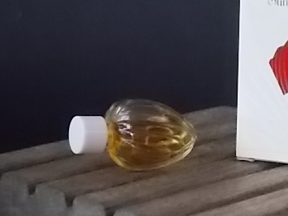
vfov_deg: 9.6
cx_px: 212
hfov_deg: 12.7
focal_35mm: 155
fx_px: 1289
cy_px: 90
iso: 800
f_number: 6.3
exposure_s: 1/125
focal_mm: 15.4
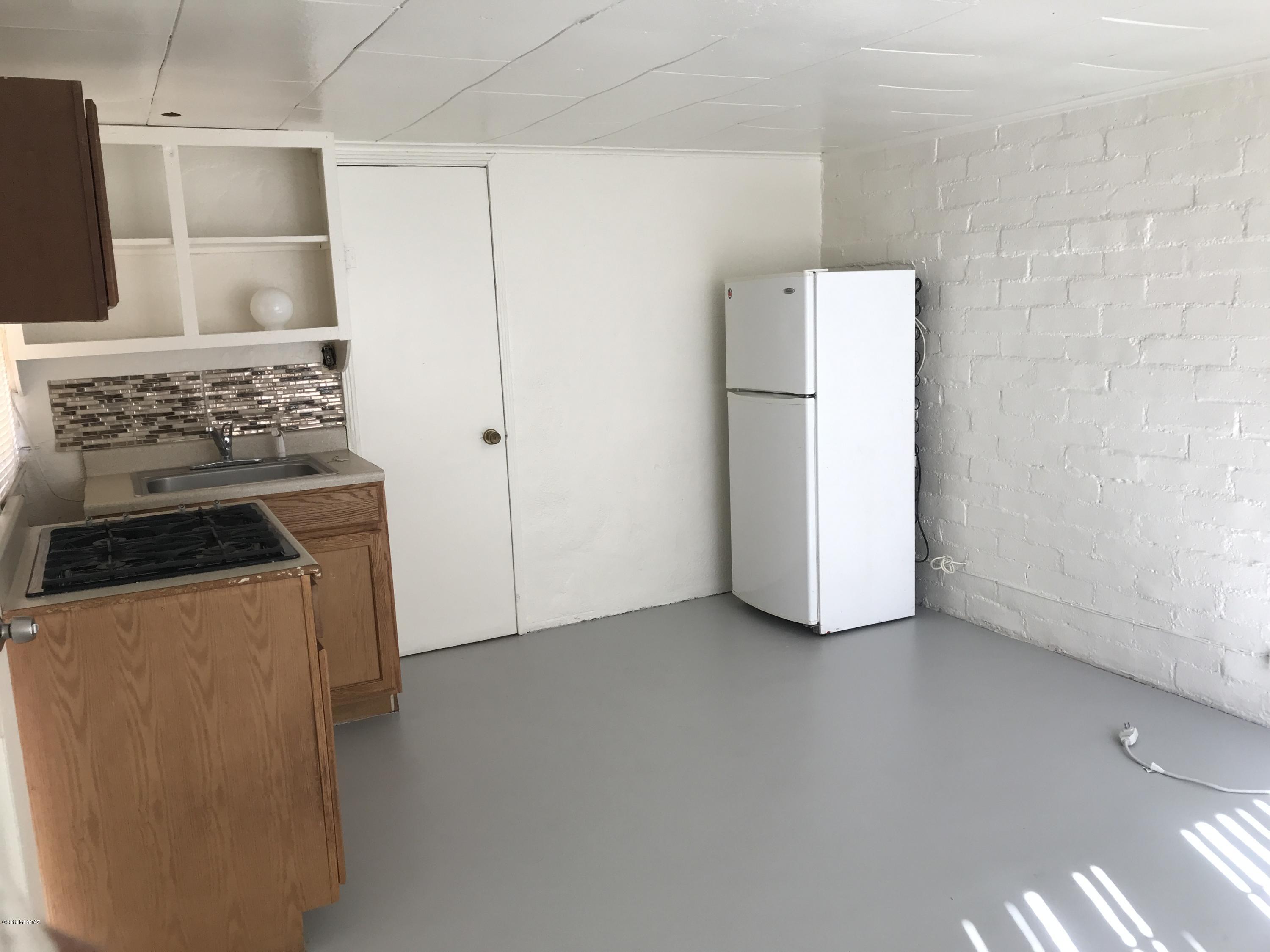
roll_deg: +2.9
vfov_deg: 49.7
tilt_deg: -9.7
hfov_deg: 63.4
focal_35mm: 28
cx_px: 635
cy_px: 476
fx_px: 1027
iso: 32
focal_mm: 3.99
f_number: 1.8
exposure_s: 1/120
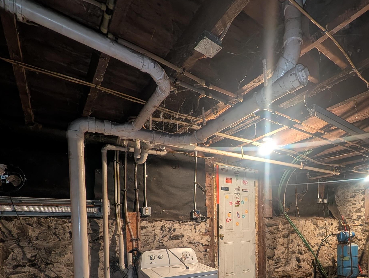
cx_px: 245
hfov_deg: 79.1
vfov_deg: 60.2
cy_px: 227
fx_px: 213
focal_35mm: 20
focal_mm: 2.02
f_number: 1.7
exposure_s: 1/32.4
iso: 135
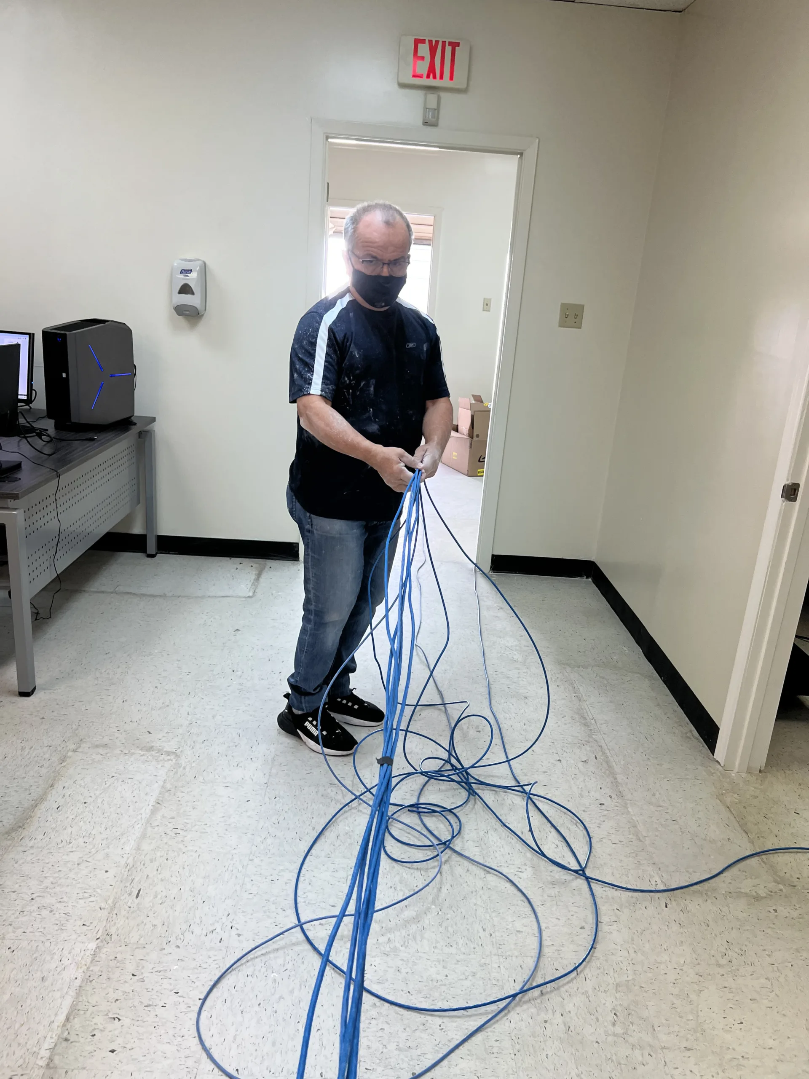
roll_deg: -3.7
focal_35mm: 26
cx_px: 404
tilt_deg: -14.3
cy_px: 540
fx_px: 810
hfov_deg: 53.1
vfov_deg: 67.3
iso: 64
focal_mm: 5.7
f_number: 1.5
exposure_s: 1/120
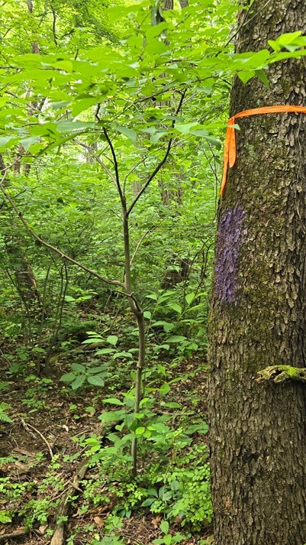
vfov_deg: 55.2
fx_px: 519
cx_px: 220
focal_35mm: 36
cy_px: 253
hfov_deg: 32.4
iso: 125
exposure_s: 1/120
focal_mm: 5.4
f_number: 1.8
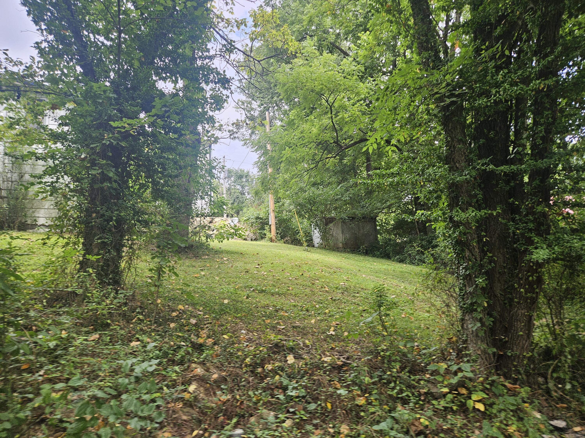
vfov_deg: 58.9
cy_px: 219
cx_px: 292
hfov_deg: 73.9
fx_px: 389
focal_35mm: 23
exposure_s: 1/188
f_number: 1.8
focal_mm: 5.4
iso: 25
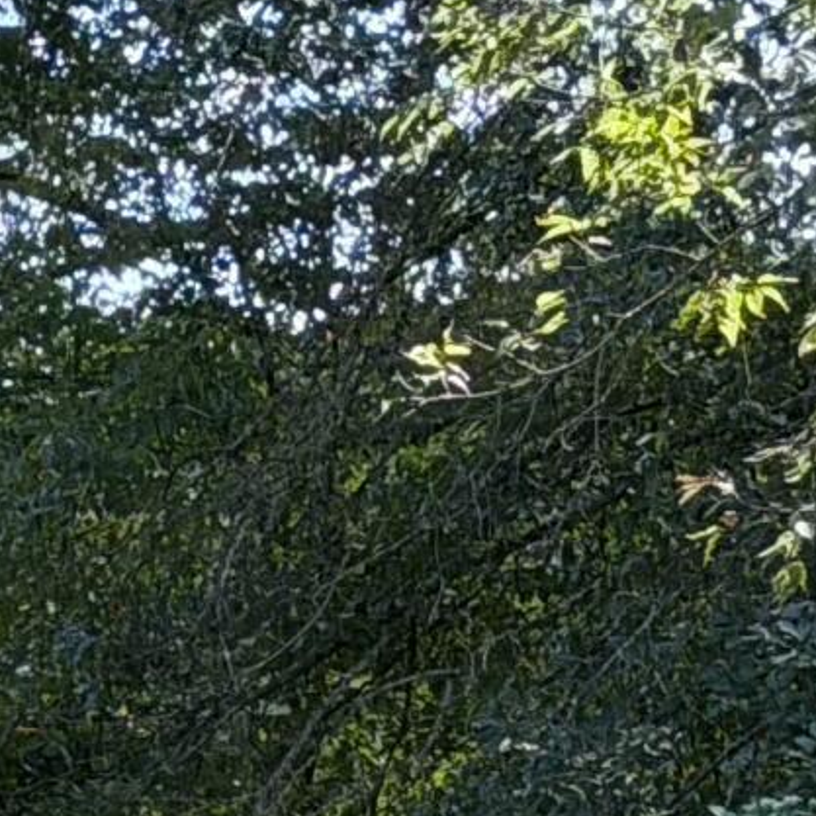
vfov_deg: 5.6
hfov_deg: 5.6
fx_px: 8134
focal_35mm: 305
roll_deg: -0.9
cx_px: -869
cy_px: 1802
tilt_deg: -4.1
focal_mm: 6.76
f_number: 1.78
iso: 80
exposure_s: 1/407
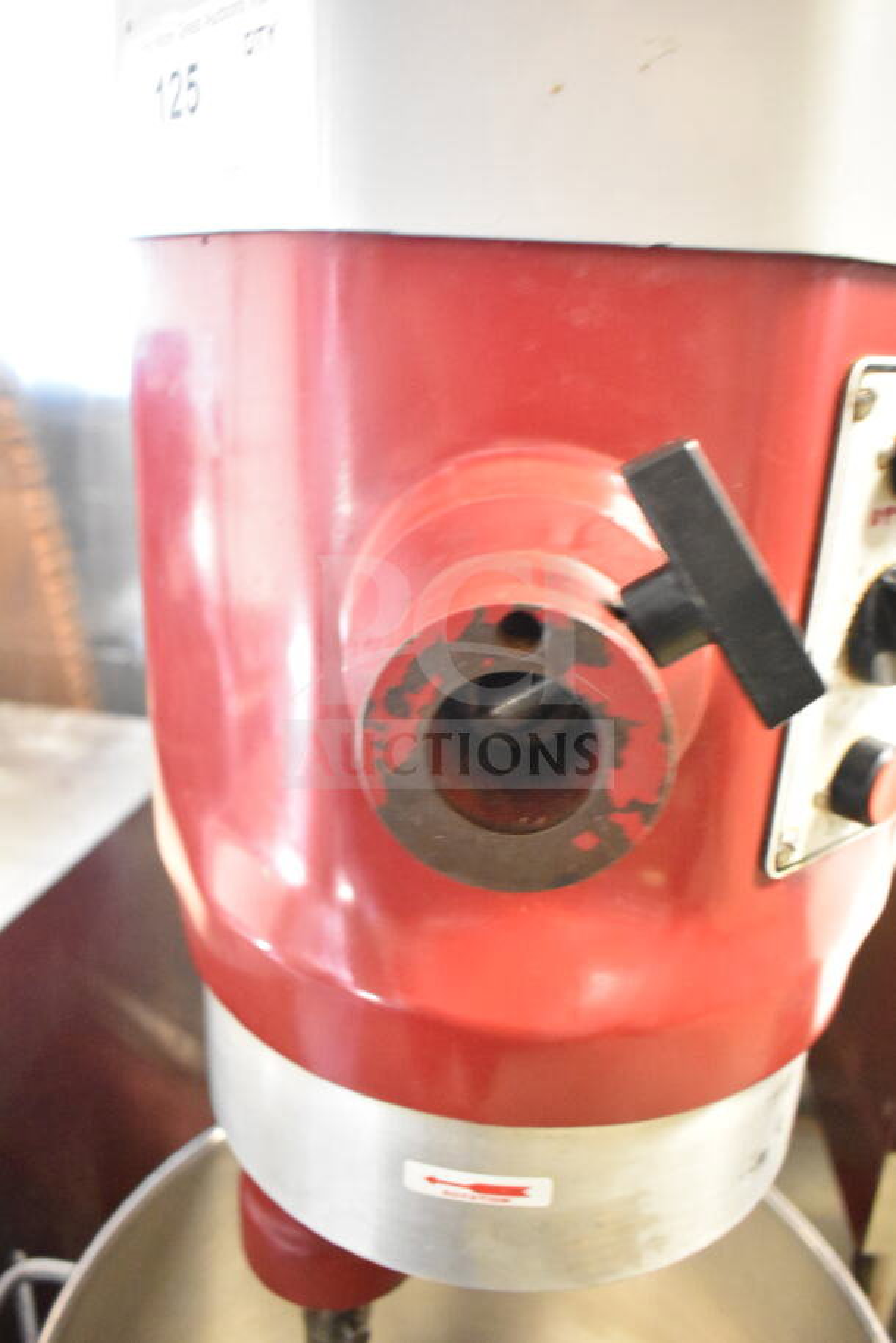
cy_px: 672
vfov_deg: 67.4
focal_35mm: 27
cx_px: 448
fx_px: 1007
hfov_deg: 48.0
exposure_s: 1/30
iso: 9000
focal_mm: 18
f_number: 3.5
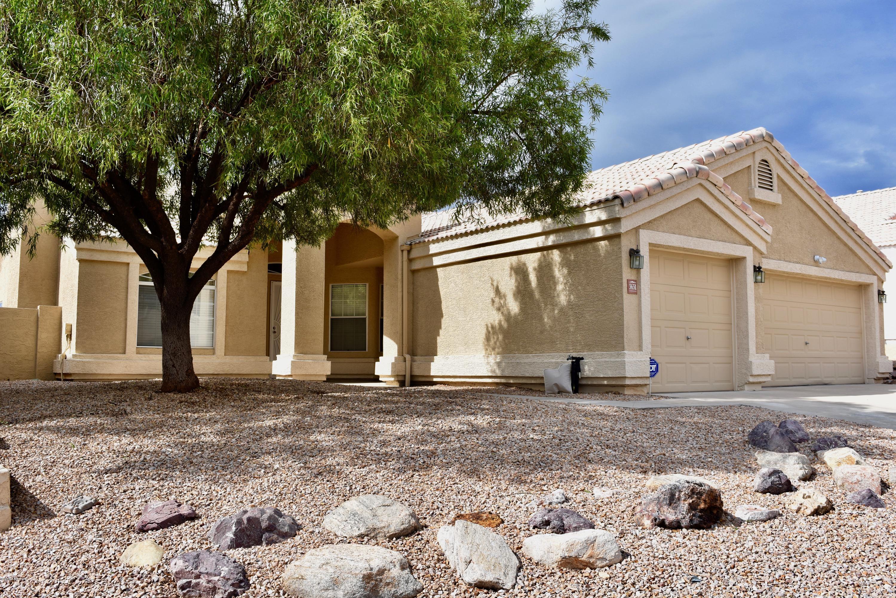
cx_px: 448
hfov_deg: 57.2
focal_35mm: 33
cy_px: 299
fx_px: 821
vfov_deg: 40.0
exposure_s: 1/250
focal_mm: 22
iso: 100
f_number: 9
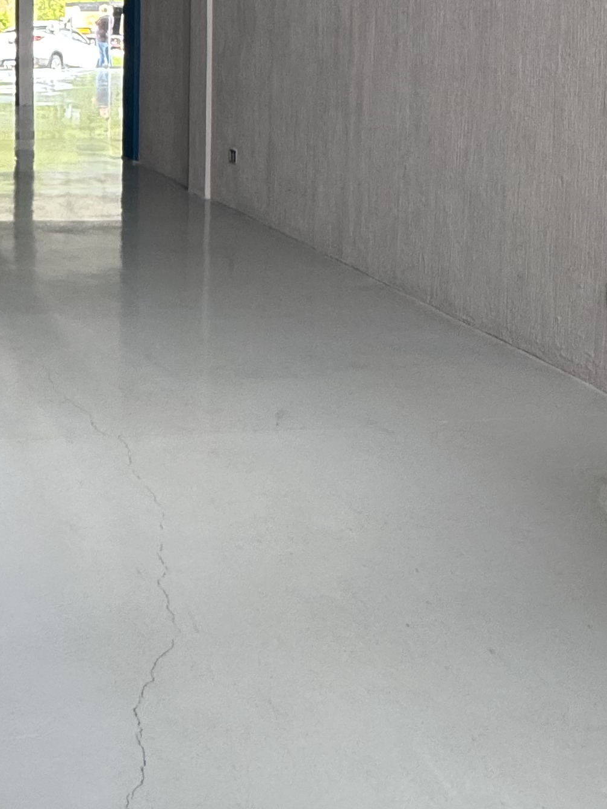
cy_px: 72
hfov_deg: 30.0
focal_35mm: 42
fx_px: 982
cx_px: -96
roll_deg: +0.8
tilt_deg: -3.8
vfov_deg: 41.1
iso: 160
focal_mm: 2.22
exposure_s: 1/99
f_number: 2.2
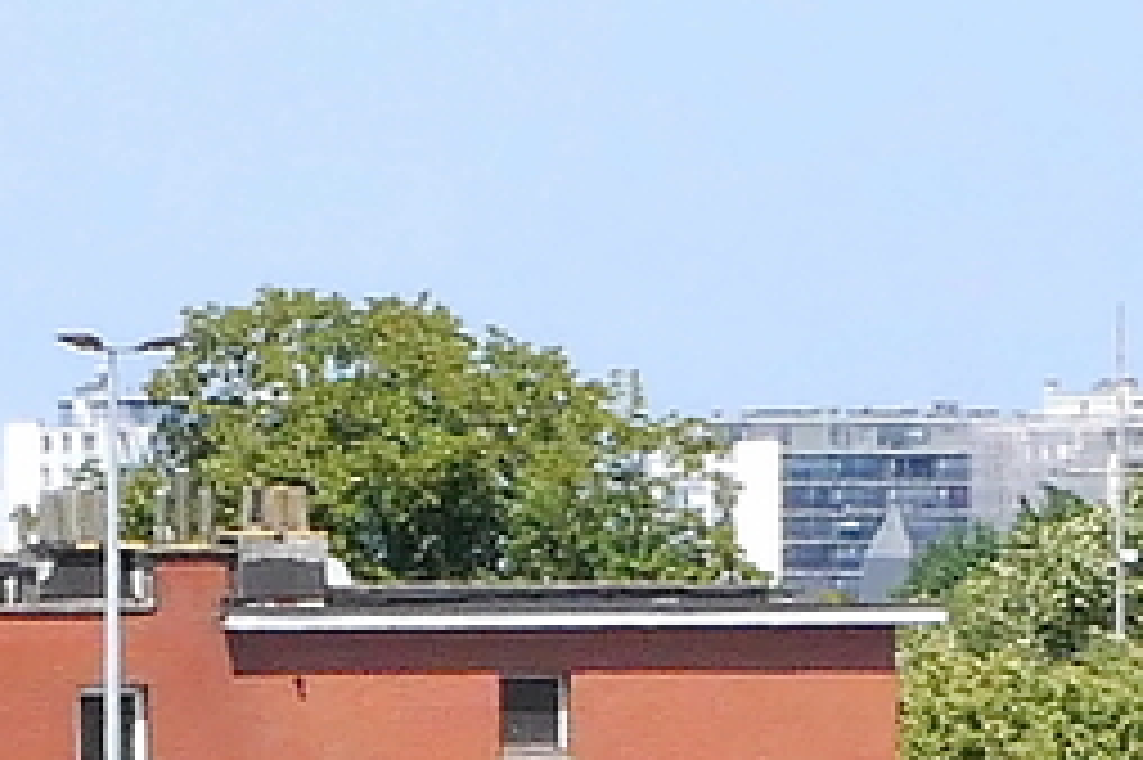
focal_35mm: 511
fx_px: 16213
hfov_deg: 3.9
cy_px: 85
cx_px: -2439
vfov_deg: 2.7
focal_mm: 29.8
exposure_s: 1/800
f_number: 10
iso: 500
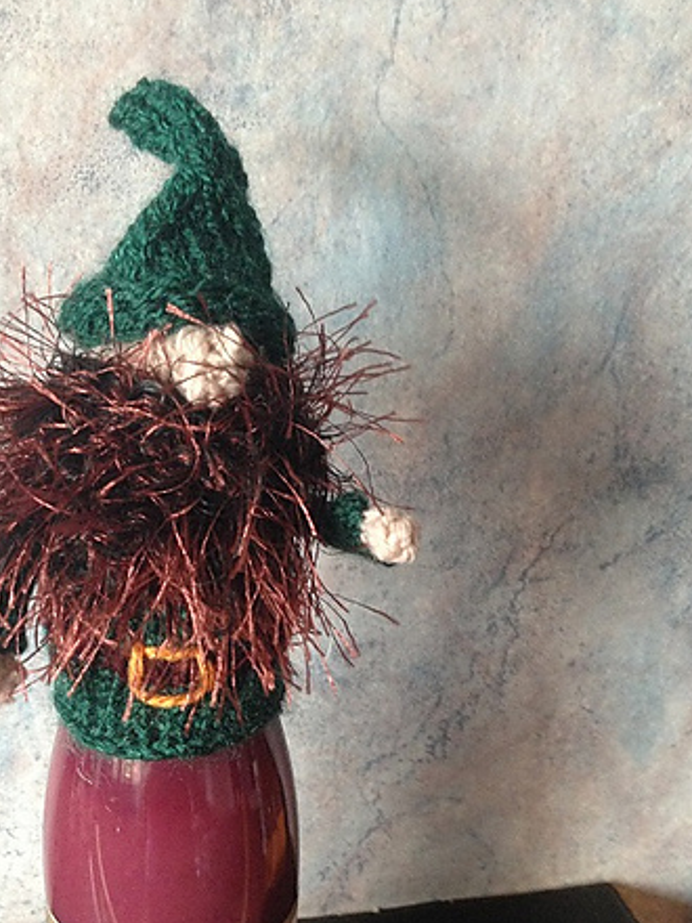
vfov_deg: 39.0
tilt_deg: -31.8
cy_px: 644
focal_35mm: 48
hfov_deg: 30.1
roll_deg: -0.6
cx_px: 252
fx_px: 1279
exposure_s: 1/20
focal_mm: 4.12
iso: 200
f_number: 2.4
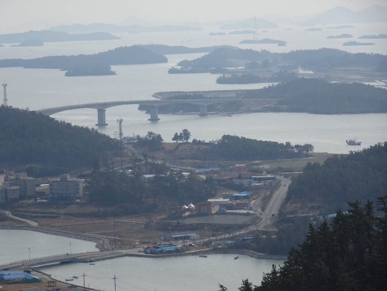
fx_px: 2236
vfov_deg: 7.4
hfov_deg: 9.9
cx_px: 194
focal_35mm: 200
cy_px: 146
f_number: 6.3
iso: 80
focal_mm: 34.17
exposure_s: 1/640
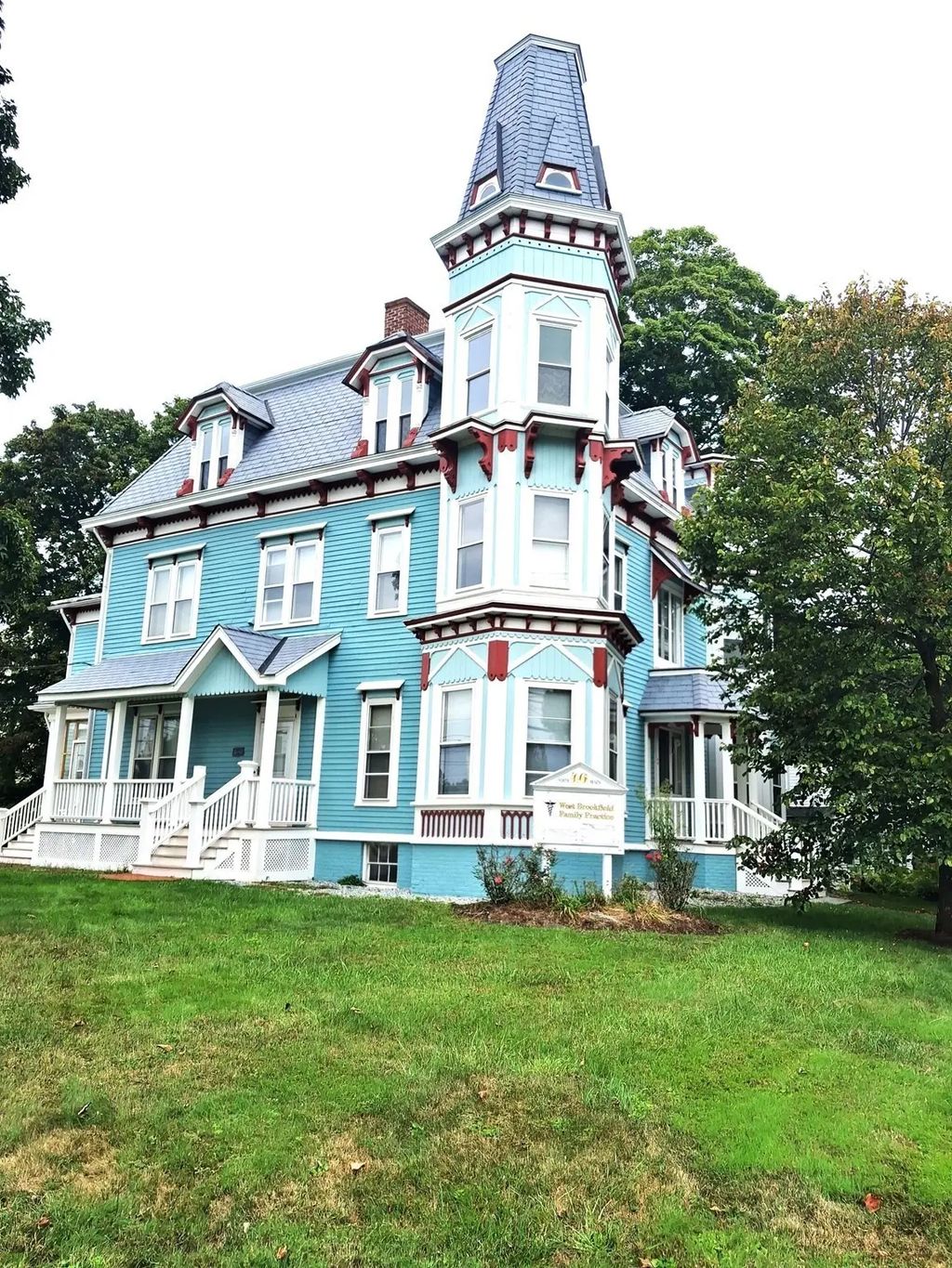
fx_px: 990
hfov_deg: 51.4
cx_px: 476
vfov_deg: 65.3
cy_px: 634
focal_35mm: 27
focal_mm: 4
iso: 20
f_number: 1.8
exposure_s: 1/609
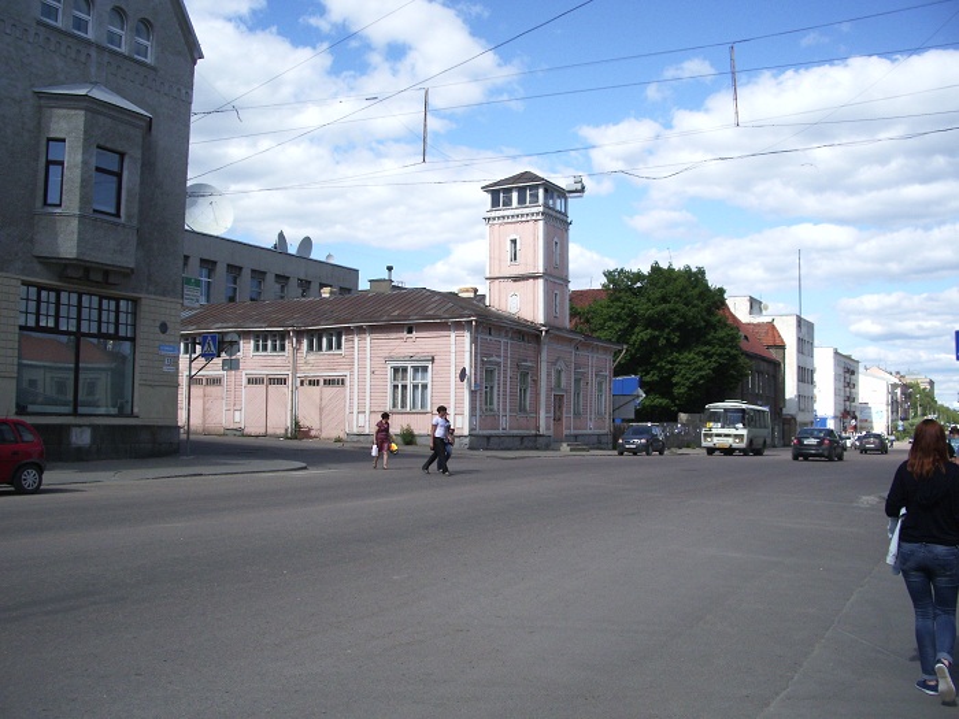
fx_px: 970
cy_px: 360
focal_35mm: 35
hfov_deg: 52.6
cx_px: 480
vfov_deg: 40.7
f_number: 4.3
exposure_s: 1/640
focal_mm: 5.8
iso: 80
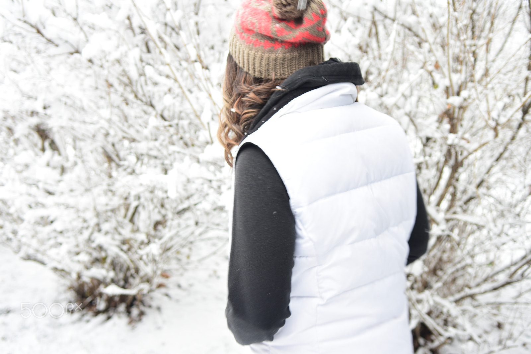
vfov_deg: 29.9
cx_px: 266
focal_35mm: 45
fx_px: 664
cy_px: 177
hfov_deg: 43.6
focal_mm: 30
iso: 200
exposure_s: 1/40
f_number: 2.8
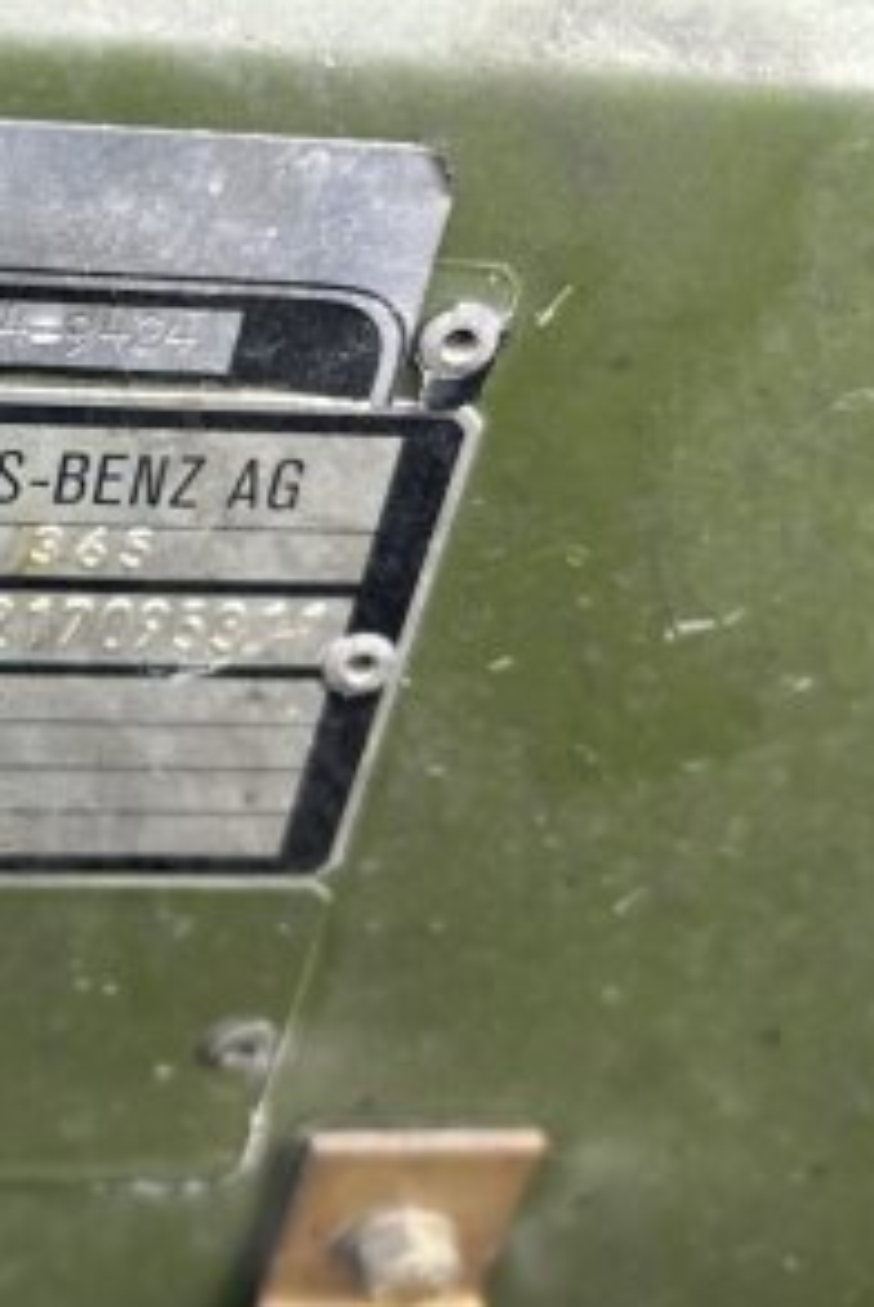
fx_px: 2143
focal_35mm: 59
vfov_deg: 33.6
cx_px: -218
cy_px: 424
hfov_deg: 21.2
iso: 50
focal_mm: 5.7
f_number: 1.5
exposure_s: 1/121
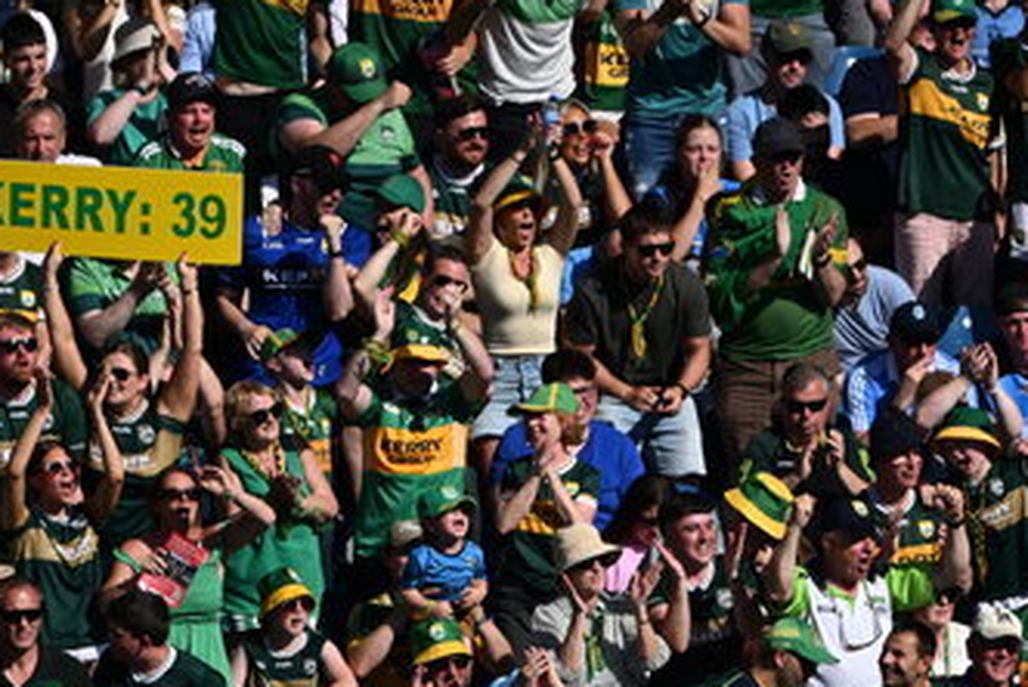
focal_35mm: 1540
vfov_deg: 0.9
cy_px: 1041
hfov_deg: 1.3
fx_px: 44013
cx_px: 601
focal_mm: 500
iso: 80
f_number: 4
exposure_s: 1/1600
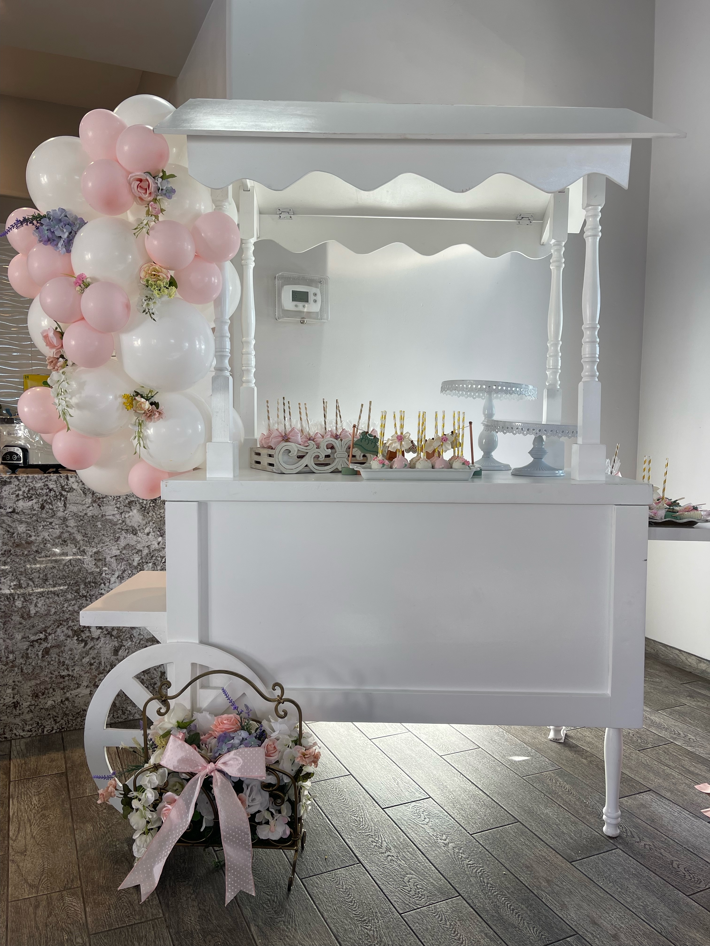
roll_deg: -0.9
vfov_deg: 67.3
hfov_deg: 53.1
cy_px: 473
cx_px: 355
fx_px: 711
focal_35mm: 26
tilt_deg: -4.0
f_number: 1.6
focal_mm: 5.1
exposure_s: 1/120
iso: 40
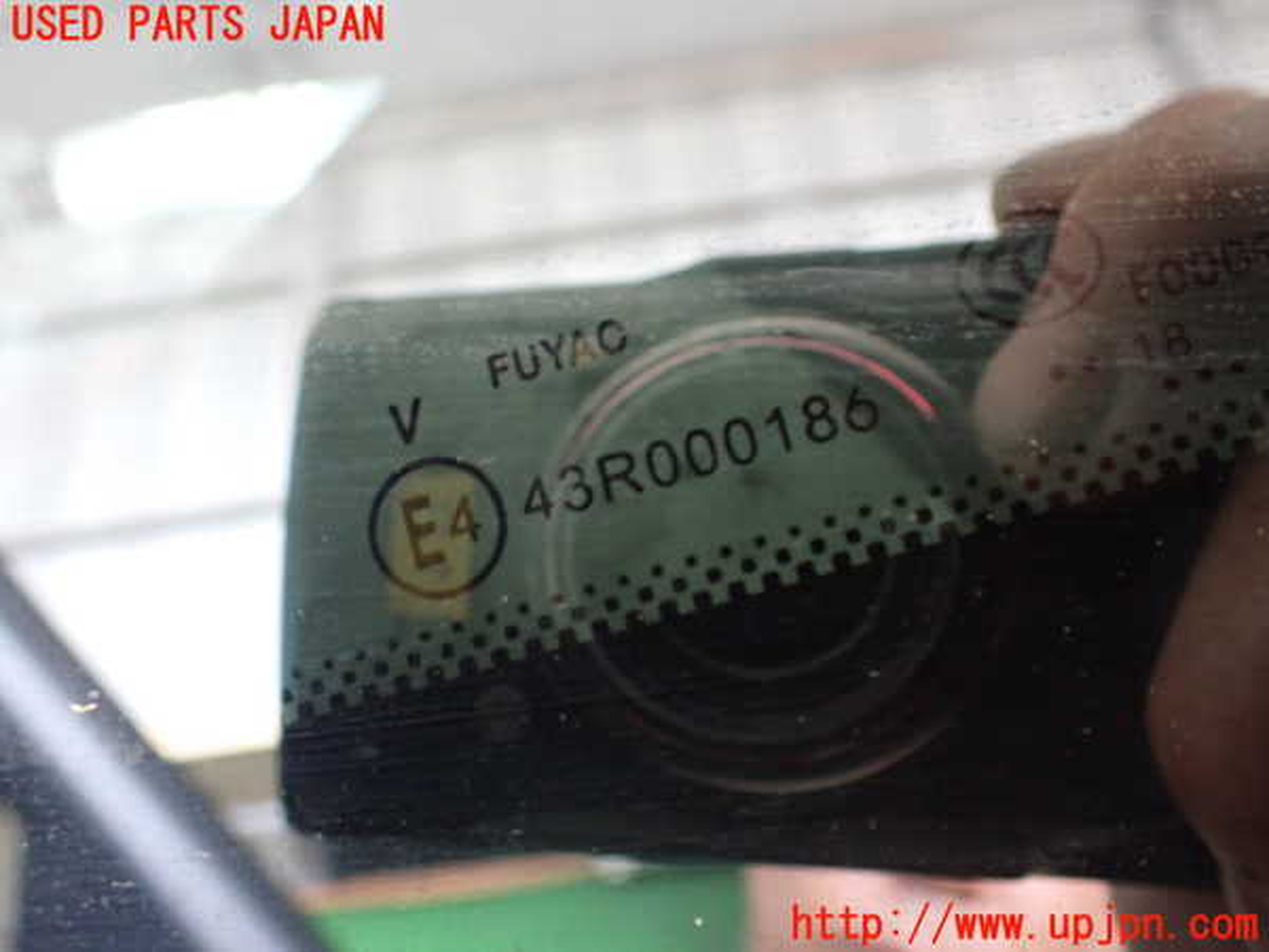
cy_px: 476
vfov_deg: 46.8
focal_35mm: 30
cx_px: 634
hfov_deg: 60.0
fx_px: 1100
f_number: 2.3
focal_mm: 5.4
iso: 800
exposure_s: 1/30
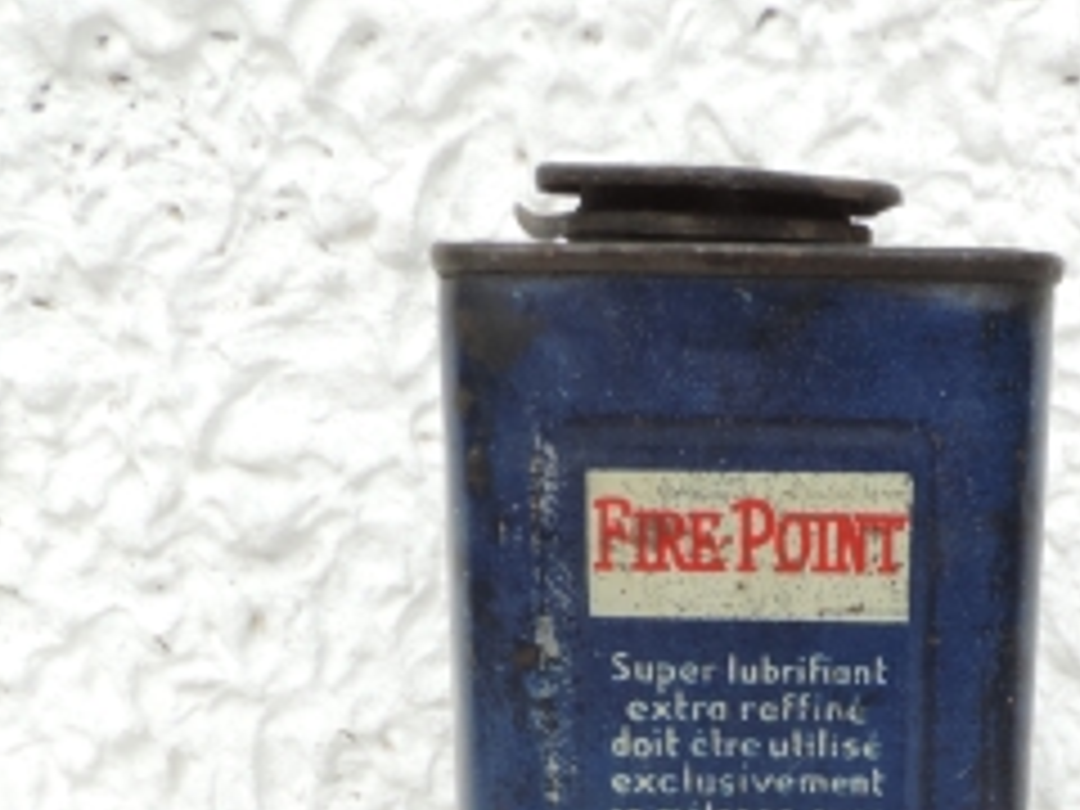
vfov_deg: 22.4
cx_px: 846
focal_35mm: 60
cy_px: 990
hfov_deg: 31.4
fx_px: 1872
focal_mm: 4.3
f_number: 8.3
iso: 80
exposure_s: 1/60
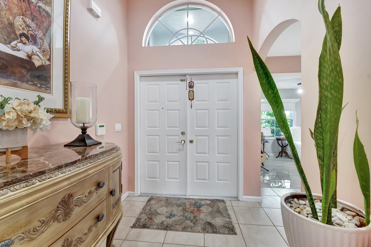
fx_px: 155
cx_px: 186
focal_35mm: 15
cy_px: 124
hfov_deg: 100.4
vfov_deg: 77.3
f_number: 8
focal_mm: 10
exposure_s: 1/8
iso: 1000
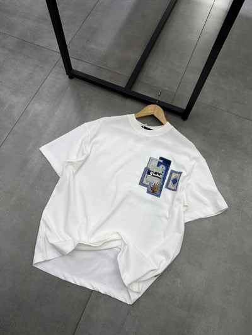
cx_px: 126
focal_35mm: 24
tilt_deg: -69.4
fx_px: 233
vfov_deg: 71.6
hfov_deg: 56.8
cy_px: 168
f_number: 1.78
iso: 50
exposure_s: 1/122
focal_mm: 6.76
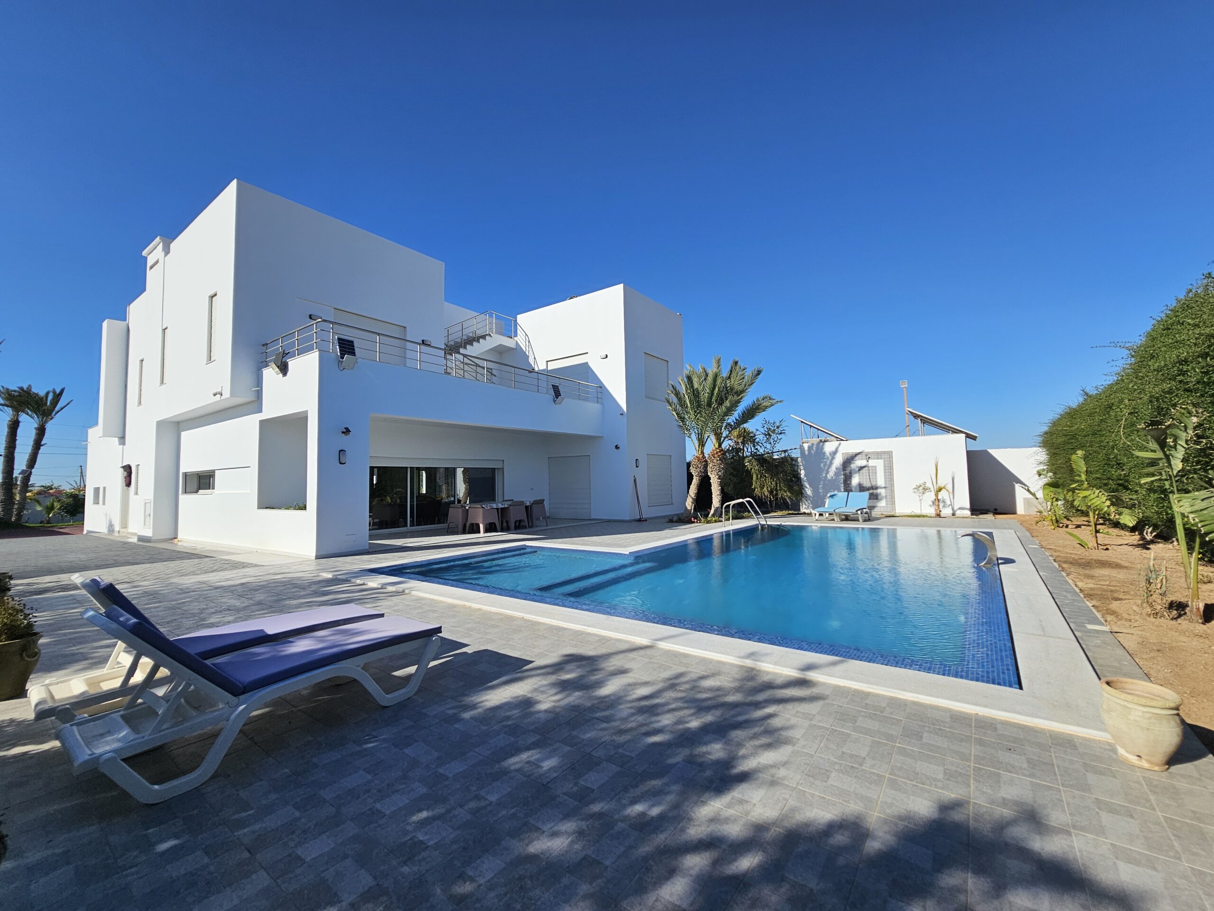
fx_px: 456
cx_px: 607
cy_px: 456
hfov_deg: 106.2
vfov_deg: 89.9
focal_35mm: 13
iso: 50
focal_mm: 2.2
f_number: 2.2
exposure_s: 1/3512
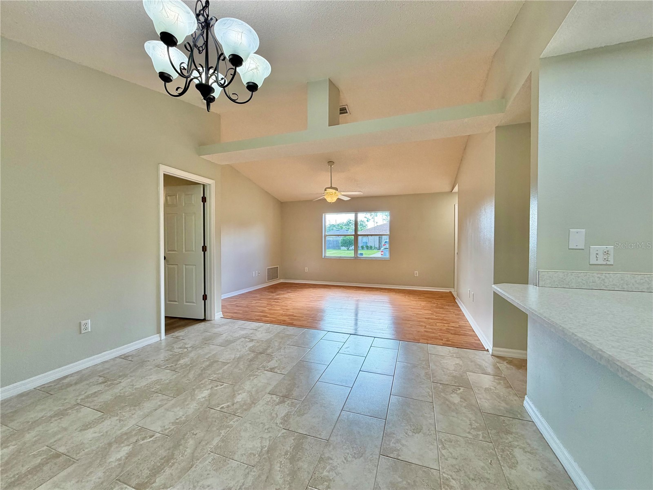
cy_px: 245
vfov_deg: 85.7
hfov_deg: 102.1
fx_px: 264
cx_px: 326
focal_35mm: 14
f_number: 2.2
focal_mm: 2.22
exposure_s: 1/120
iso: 125
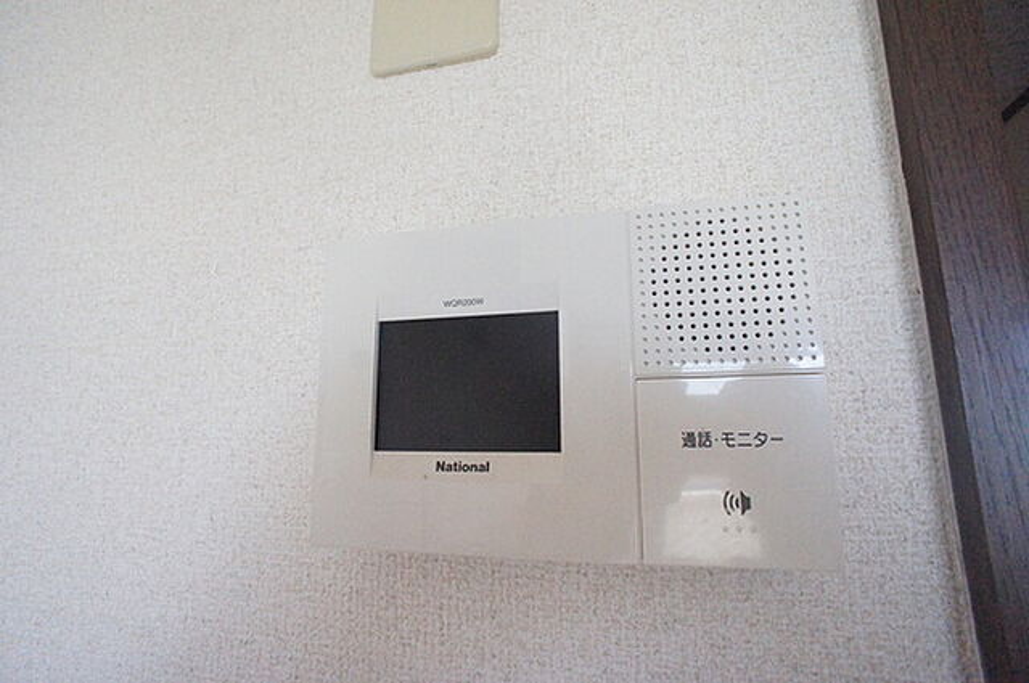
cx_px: 514
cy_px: 342
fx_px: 685
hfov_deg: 73.8
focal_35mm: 24
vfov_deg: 53.0
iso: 6400
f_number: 6.3
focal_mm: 16
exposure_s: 1/400
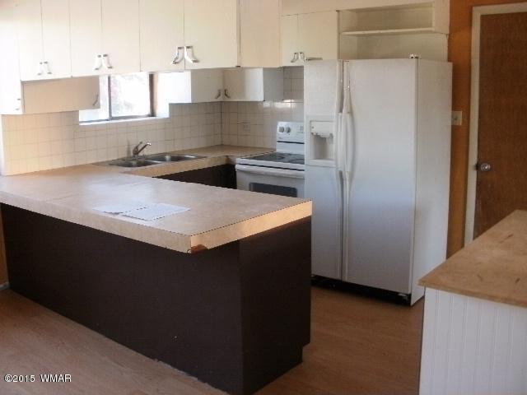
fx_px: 548
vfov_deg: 39.7
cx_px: 264
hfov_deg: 51.4
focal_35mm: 36
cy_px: 198
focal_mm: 6.3
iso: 125
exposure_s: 1/30
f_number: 3.5
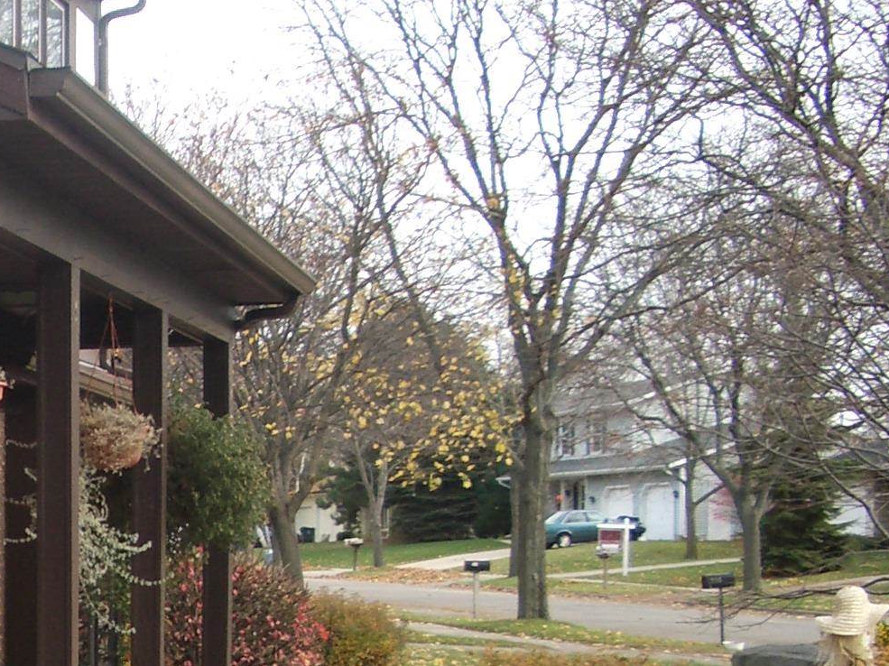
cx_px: -228
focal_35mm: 91
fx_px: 2336
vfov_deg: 15.8
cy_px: 707
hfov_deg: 20.0
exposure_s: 1/200
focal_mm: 5.8
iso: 80
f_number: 2.6
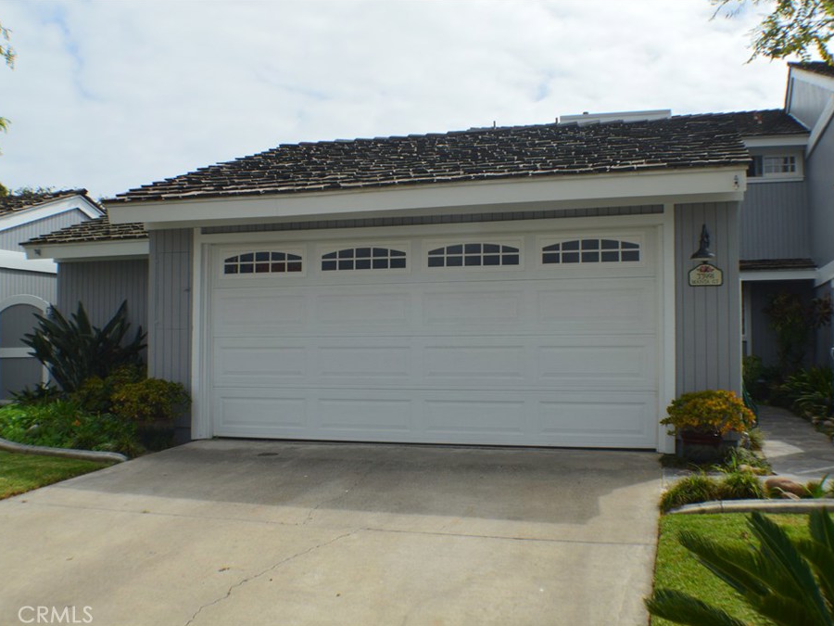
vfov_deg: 30.5
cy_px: 313
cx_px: 421
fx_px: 1146
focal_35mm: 48
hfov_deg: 40.0
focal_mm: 29
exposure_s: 1/500
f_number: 11
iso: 280
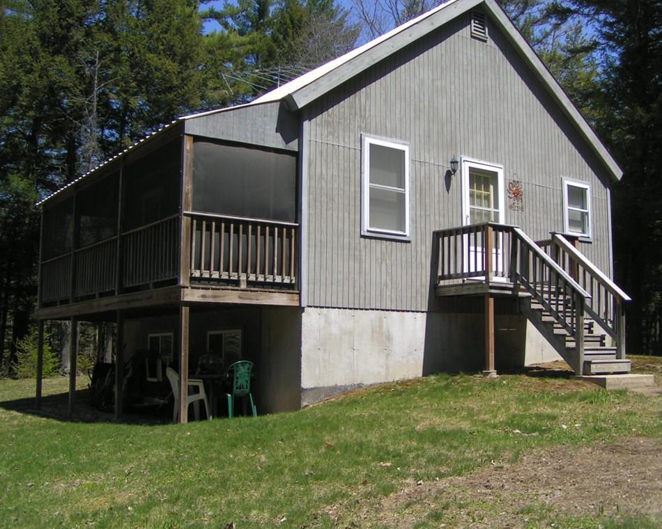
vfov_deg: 37.3
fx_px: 784
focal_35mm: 40
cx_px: 352
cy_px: 264
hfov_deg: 45.8
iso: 50
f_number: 3.2
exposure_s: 1/800
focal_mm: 5.8
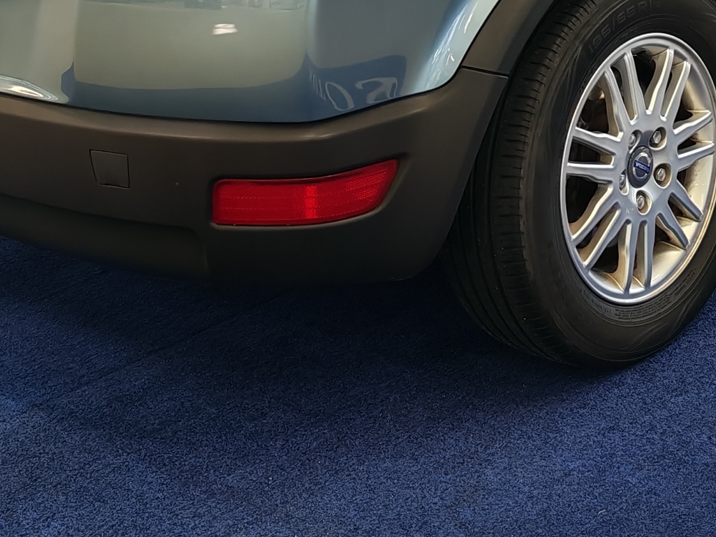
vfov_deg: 16.4
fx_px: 1799
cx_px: 525
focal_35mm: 87
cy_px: -82
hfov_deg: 22.3
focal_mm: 6.12
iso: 100
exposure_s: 1/100
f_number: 1.9
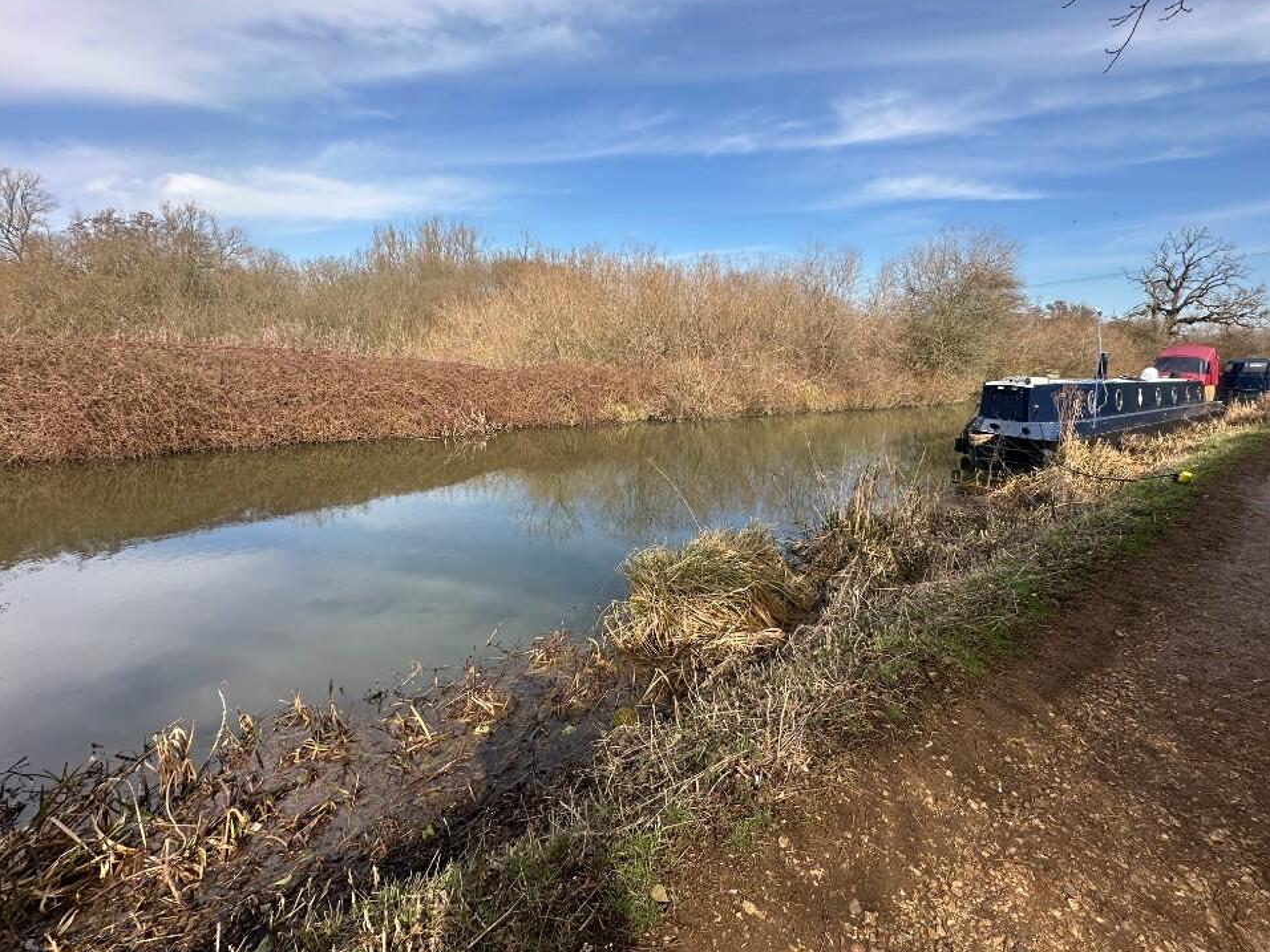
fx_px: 550
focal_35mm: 15
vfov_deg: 81.7
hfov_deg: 98.0
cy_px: 454
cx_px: 678
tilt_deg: -12.3
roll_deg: -0.6
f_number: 2.2
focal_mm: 2.22
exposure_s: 1/790
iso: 40
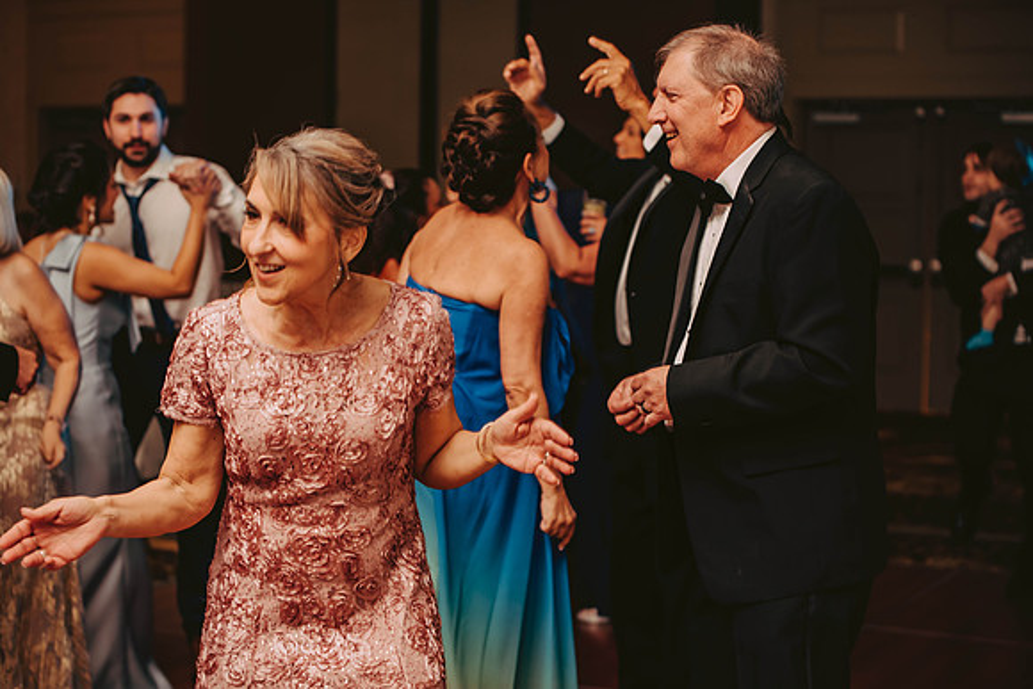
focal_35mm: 70
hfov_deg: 28.8
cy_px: 344
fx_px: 2009
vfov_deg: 19.5
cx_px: 516
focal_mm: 70
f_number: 2.8
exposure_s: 1/60
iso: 800
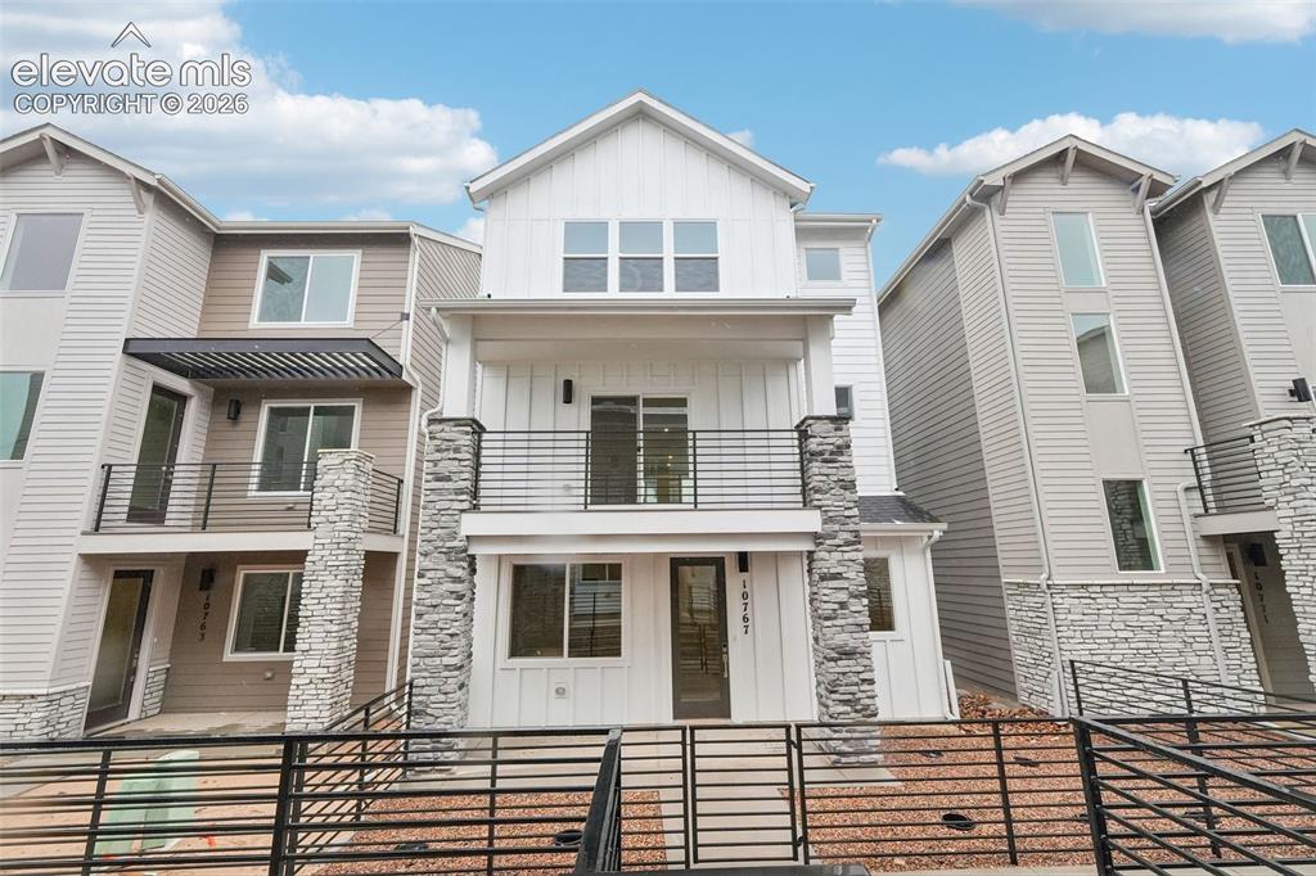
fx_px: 548
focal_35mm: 15
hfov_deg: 100.4
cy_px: 438
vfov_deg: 77.3
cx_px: 658
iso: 800
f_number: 8
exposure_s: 1/400
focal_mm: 10
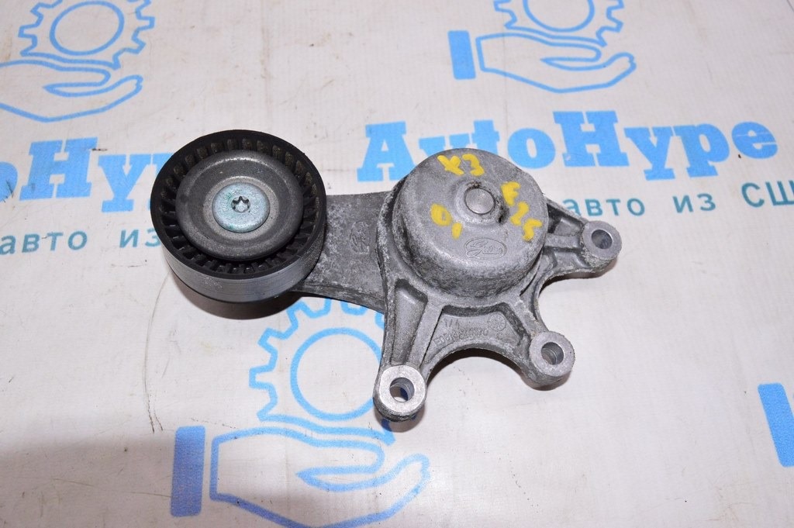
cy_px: 264
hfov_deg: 62.0
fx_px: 661
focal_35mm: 30
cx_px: 397
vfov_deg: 43.5
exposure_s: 1/200
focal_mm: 20
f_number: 8
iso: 1600
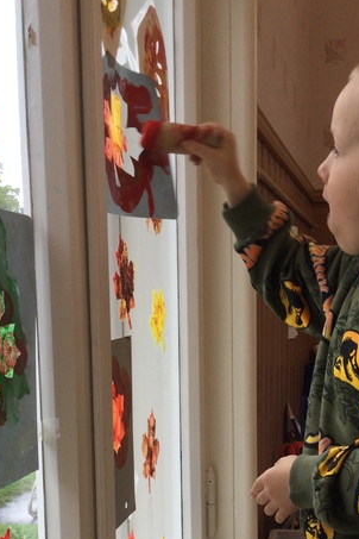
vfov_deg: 34.0
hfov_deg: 23.8
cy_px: 432
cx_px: 209
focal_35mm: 57
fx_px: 853
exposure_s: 1/50
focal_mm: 3.3
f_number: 2.4
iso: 25
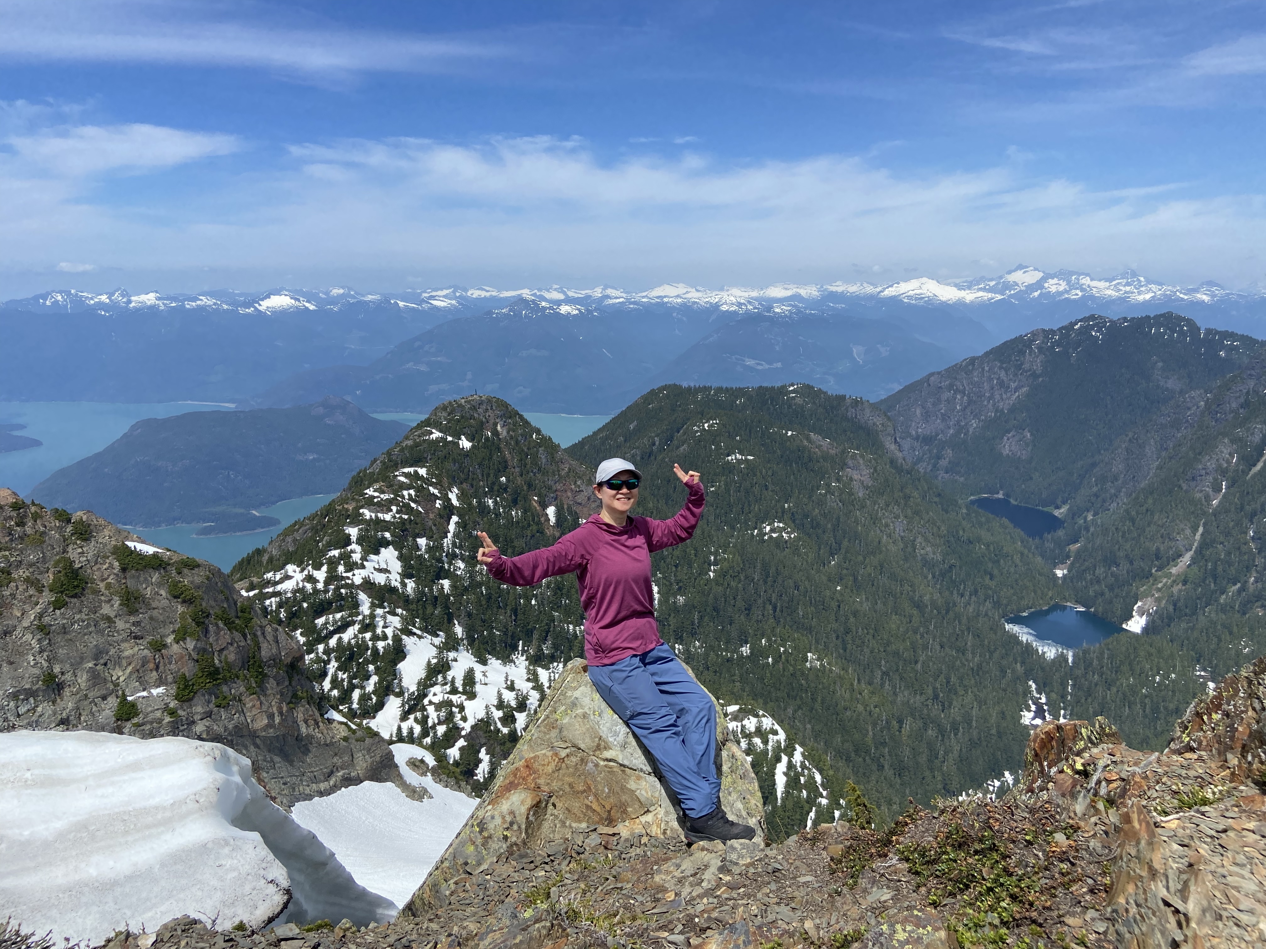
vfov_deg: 53.1
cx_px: 633
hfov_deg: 67.3
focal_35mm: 26
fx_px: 951
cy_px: 474
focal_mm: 4.25
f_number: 1.8
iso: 32
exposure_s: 1/4274
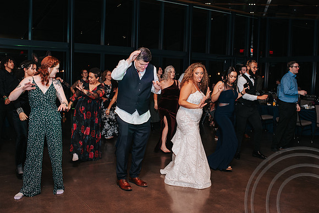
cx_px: 160
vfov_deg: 35.8
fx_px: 329
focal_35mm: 37
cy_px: 106
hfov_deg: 51.7
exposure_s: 1/200
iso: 1000
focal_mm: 35
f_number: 3.5
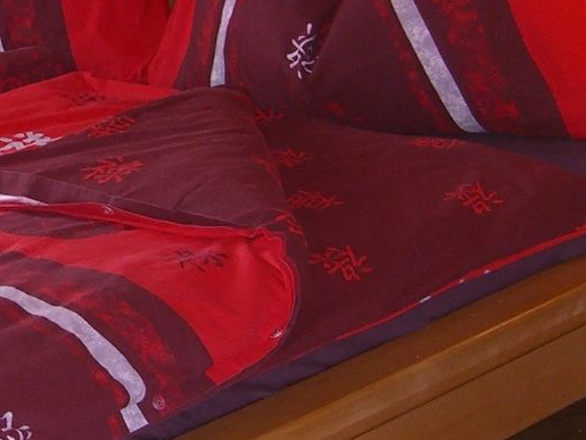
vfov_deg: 9.8
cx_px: -96
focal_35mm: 151
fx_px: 2558
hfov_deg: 12.8
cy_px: 209
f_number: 2.8
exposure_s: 1/60
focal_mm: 7.9
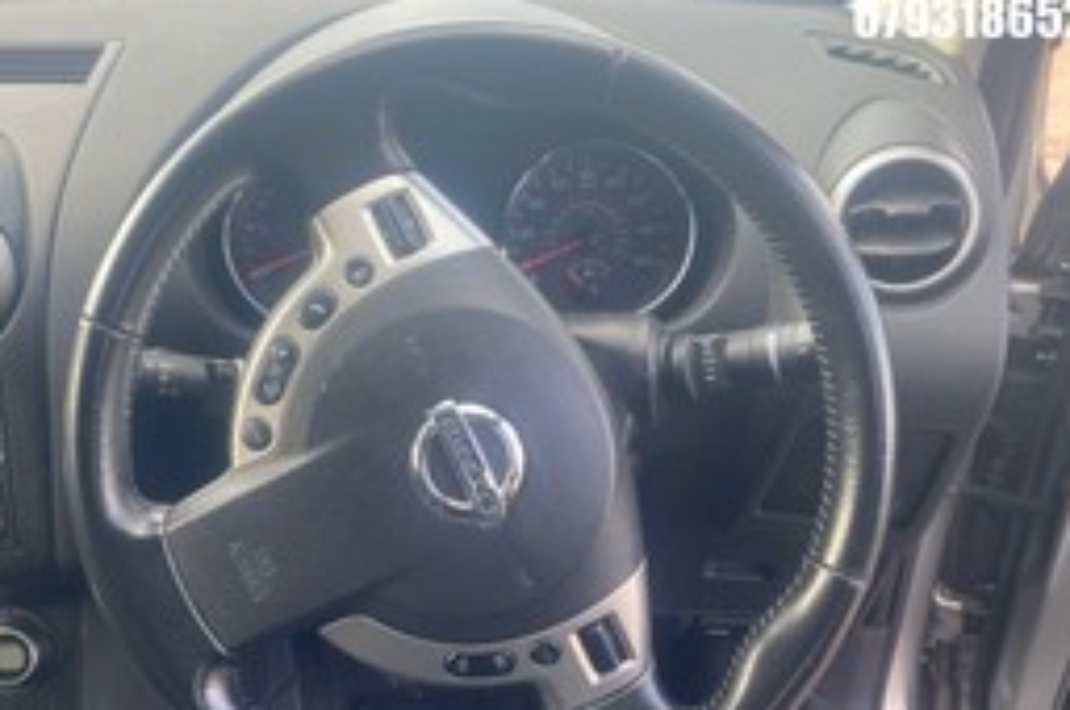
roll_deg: +2.6
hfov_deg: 51.6
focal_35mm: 37
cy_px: 484
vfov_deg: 35.4
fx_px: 1098
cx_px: 422
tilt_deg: -34.3
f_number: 1.8
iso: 64
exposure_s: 1/121
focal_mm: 4.25
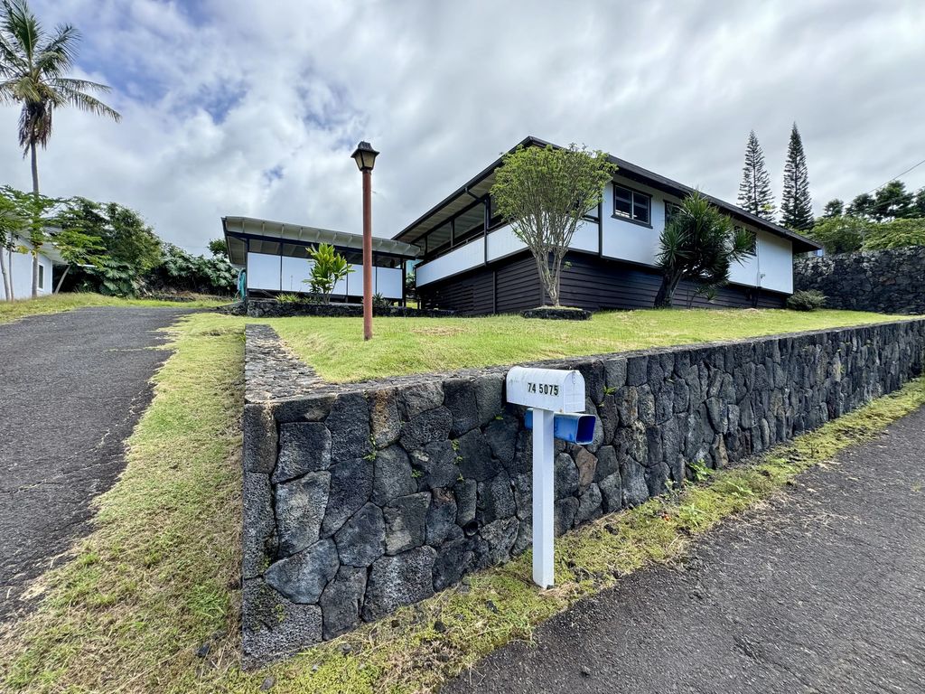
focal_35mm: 14
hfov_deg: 102.1
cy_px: 347
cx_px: 462
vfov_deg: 85.7
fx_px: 374
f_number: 2.2
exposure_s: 1/565
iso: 40
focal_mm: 2.22
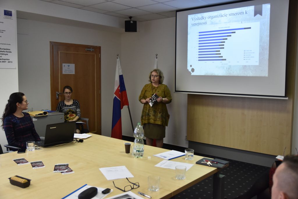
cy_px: 100
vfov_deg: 40.0
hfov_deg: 57.2
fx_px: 273
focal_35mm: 33
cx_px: 149
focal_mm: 22
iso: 1000
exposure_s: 1/320
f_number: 2.8
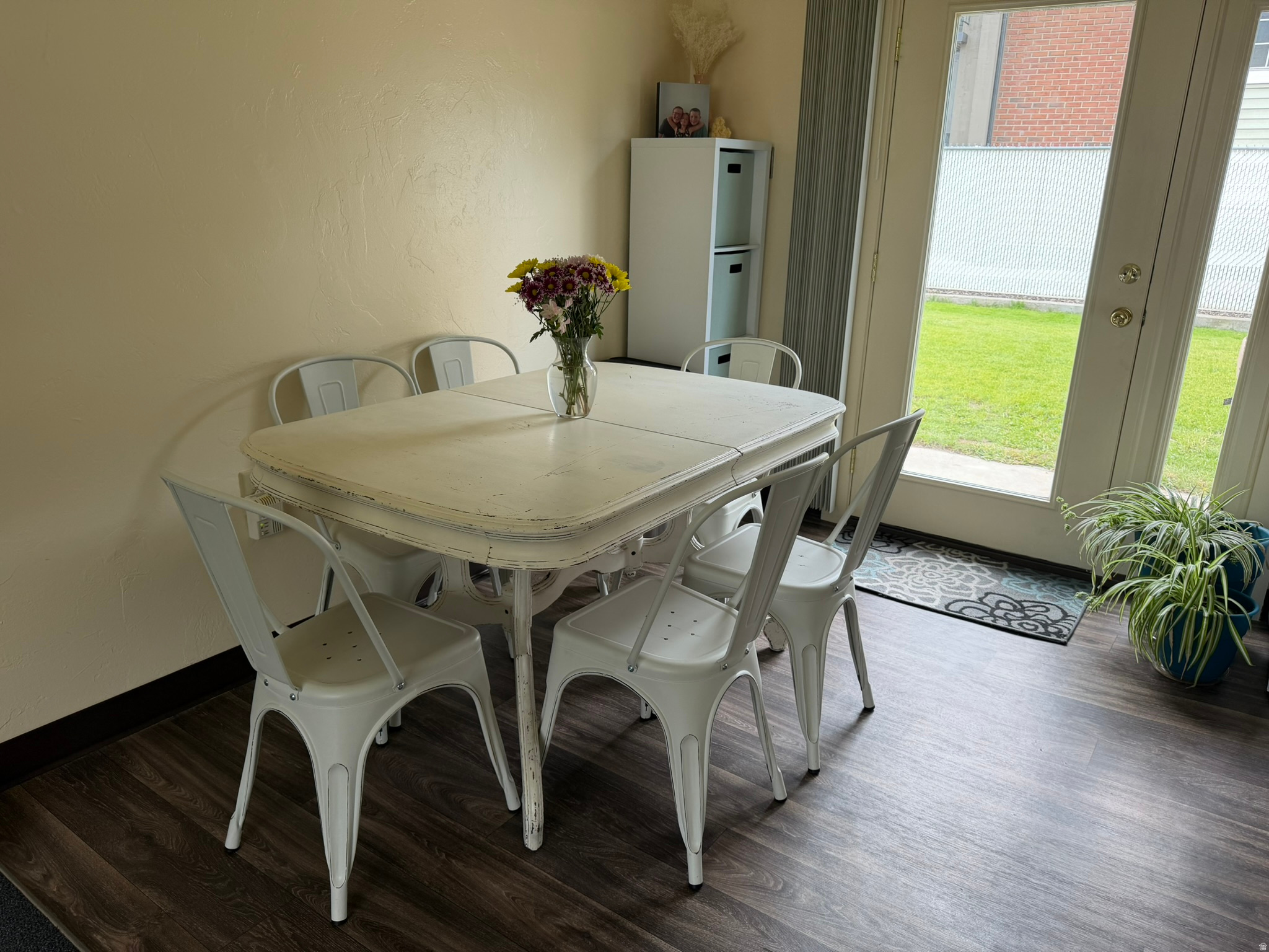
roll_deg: -1.2
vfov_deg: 56.8
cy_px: 476
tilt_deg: -18.4
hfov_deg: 71.6
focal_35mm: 24
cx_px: 634
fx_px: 880
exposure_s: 1/121
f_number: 1.78
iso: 80
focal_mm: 6.76
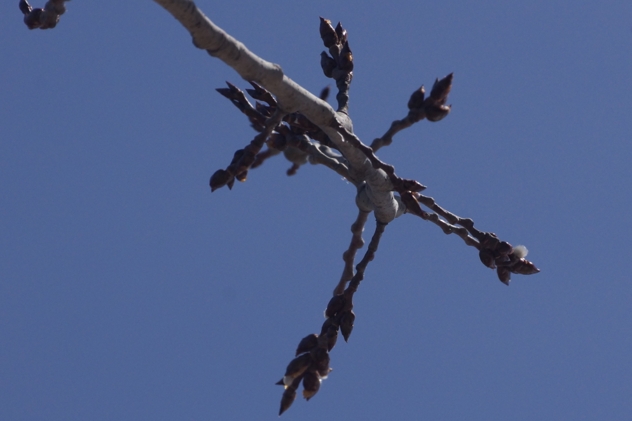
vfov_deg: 3.6
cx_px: 315
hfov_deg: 5.5
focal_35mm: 377
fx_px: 6619
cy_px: 211
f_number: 11
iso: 400
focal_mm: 250
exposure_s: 1/400
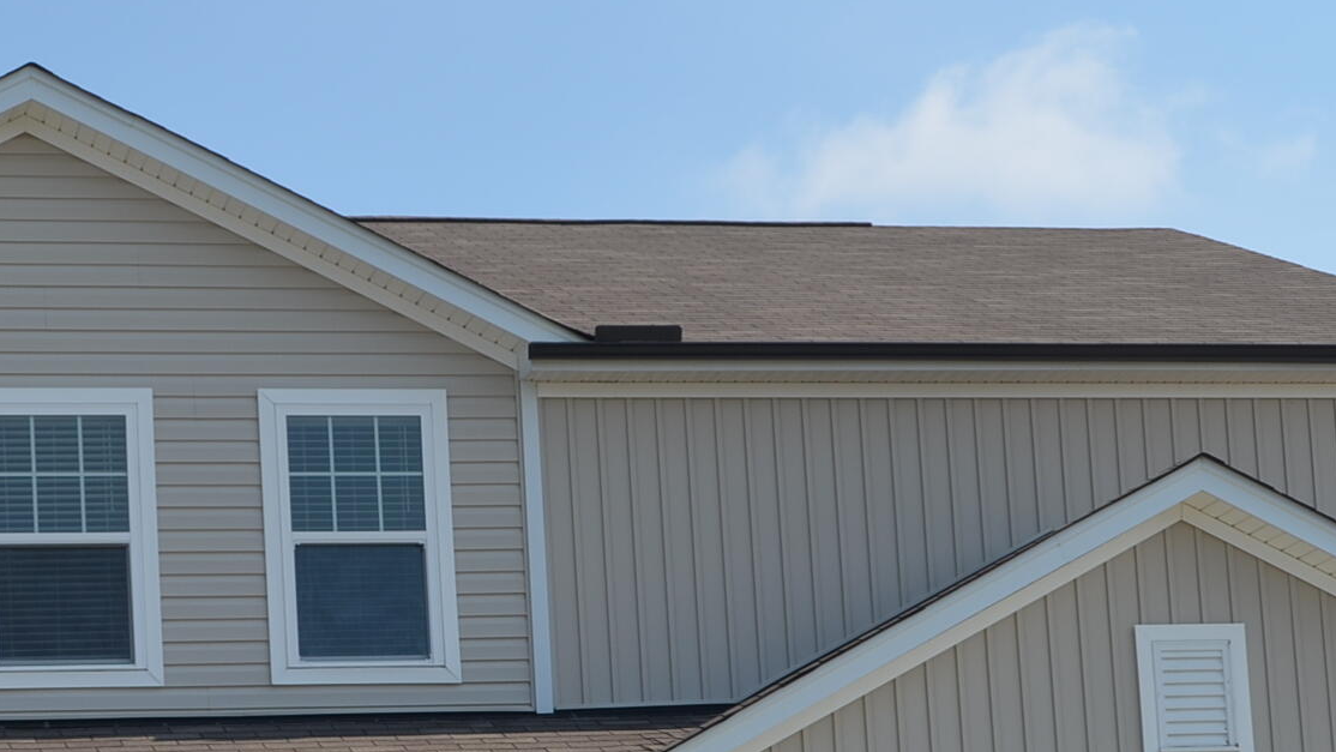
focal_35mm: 111
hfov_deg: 19.2
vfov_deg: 10.8
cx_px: 437
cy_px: 783
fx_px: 3933
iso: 110
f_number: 8
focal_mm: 32
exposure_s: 1/250
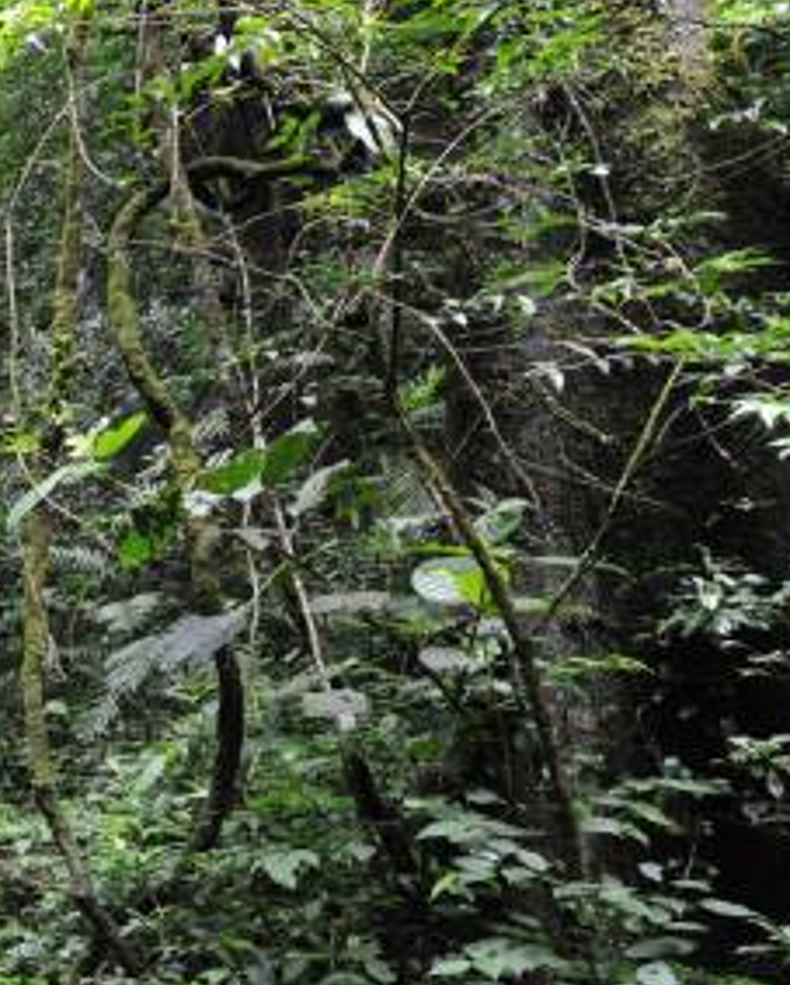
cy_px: 609
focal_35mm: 45
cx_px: -449
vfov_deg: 40.9
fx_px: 1313
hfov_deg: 24.5
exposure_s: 1/80
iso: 2000
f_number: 5
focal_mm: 17
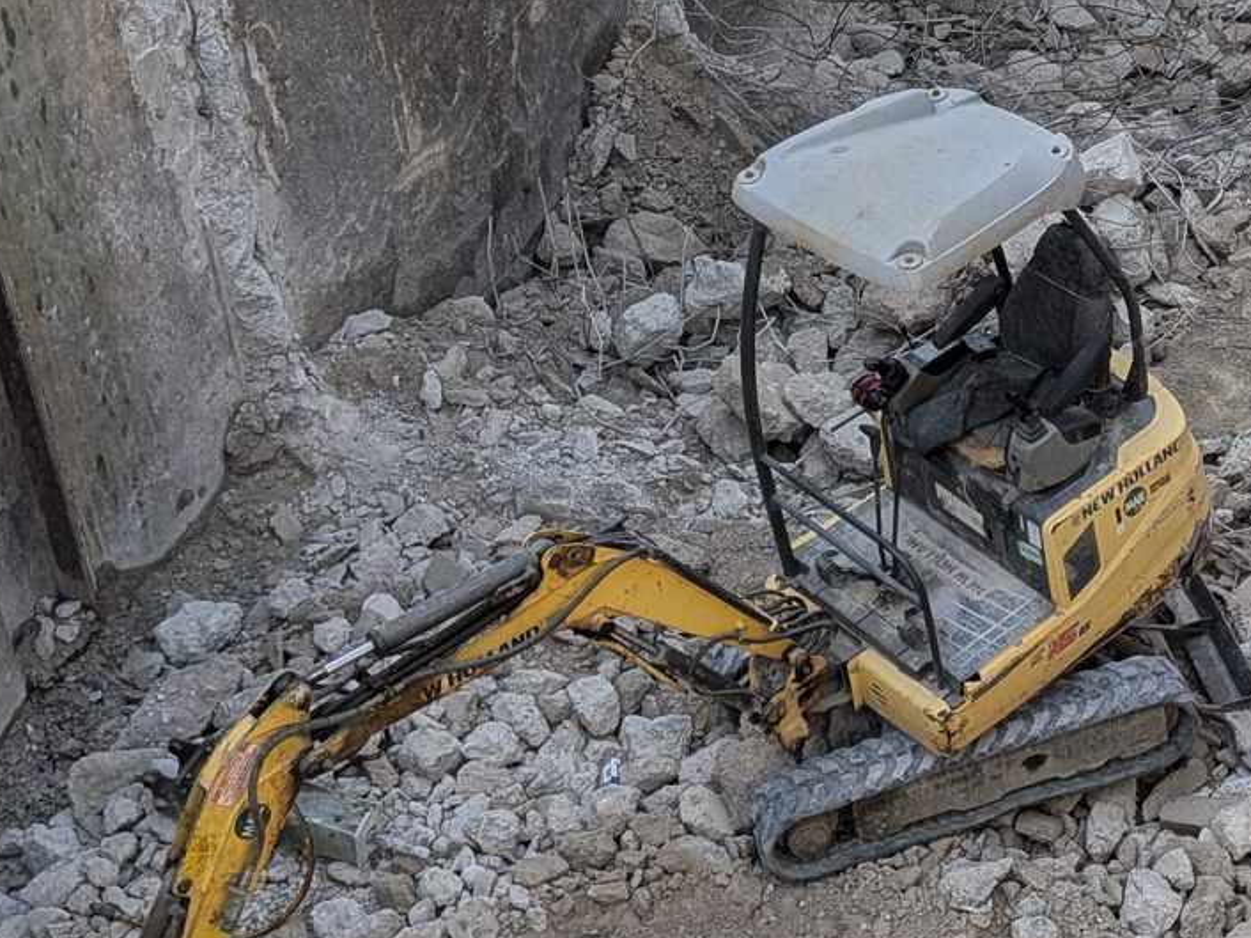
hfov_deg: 27.9
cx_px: 1037
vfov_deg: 21.4
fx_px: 2457
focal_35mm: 68
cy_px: 245
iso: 27
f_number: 1.7
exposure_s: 1/1595
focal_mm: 4.53
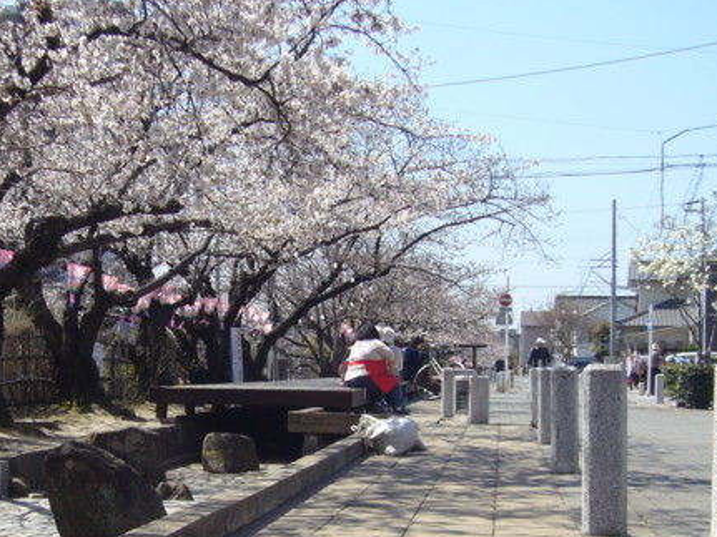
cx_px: 289
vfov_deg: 22.5
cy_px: 372
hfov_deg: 29.8
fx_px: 1346
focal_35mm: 65
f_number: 5.6
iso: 80
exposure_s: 1/250
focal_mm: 5.8
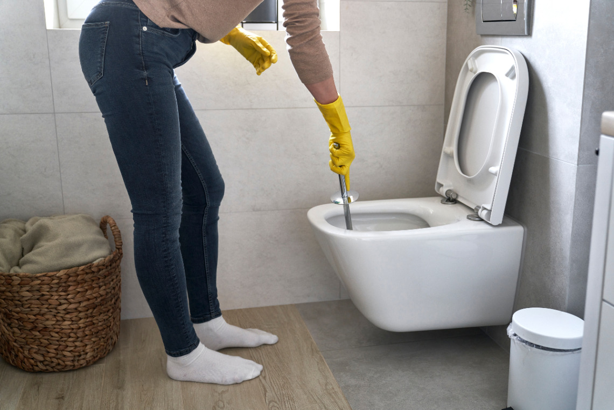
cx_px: 307
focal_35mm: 37
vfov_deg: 35.9
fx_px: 631
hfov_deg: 51.9
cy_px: 205
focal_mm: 37
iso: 500
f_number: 2.8
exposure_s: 1/50
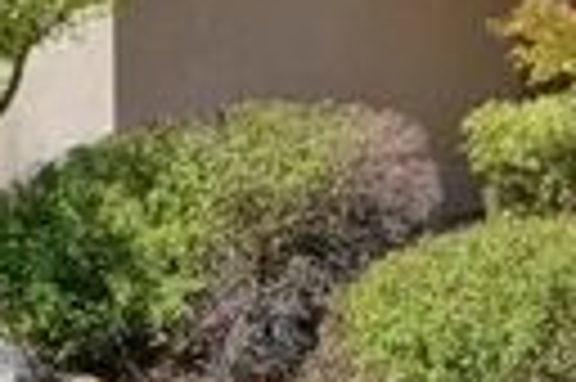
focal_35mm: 176
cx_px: 1044
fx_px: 2812
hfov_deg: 10.9
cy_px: -173
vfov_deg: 7.7
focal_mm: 22
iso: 100
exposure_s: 1/320
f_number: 7.1
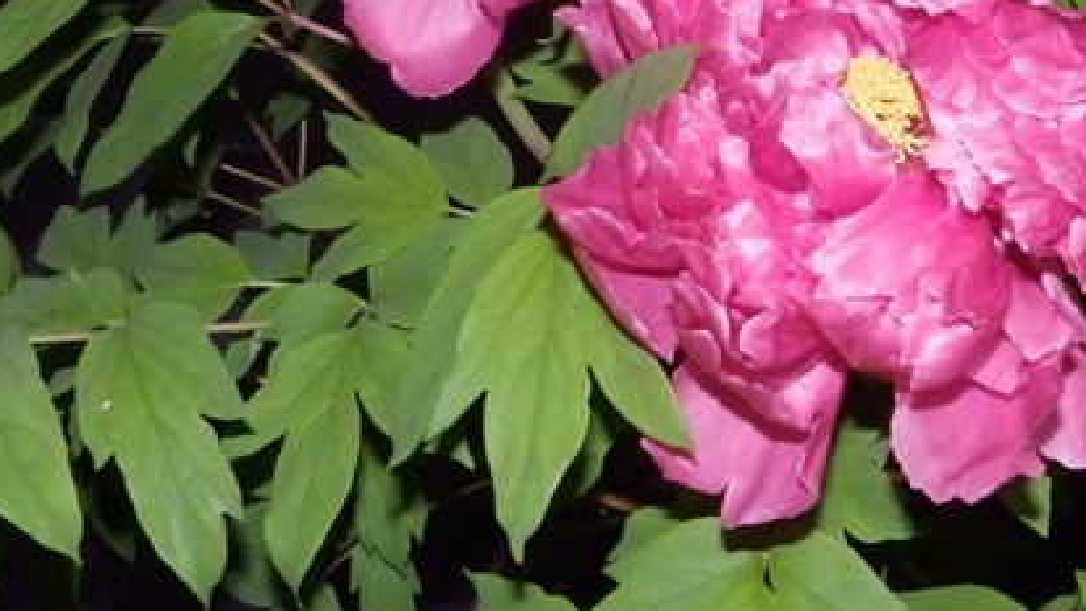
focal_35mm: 64
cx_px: 700
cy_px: 58
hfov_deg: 32.6
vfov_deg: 18.5
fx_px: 1843
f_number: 8
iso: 800
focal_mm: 6.8
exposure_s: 1/40
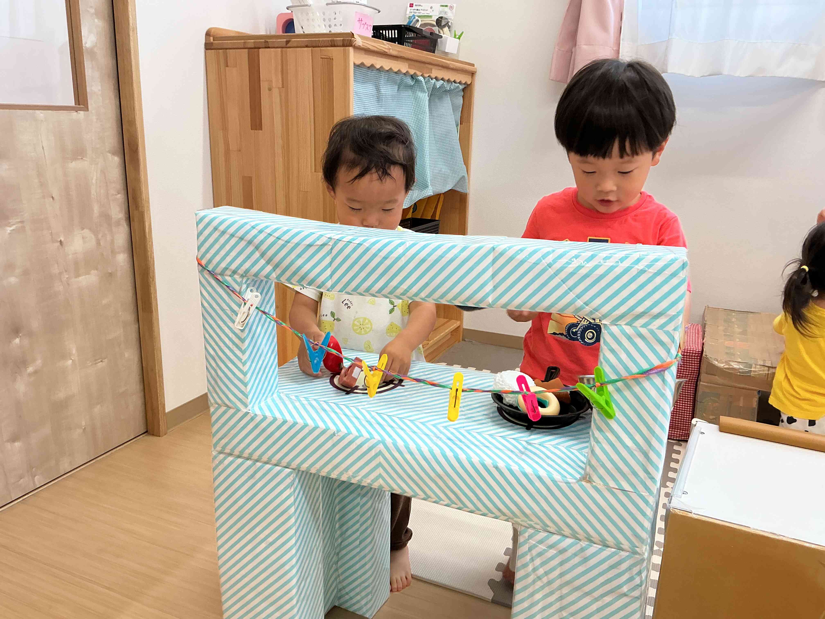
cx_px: 412
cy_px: 310
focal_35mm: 29
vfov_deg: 48.2
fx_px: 691
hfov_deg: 61.7
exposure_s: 1/120
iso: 64
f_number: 1.8
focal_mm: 3
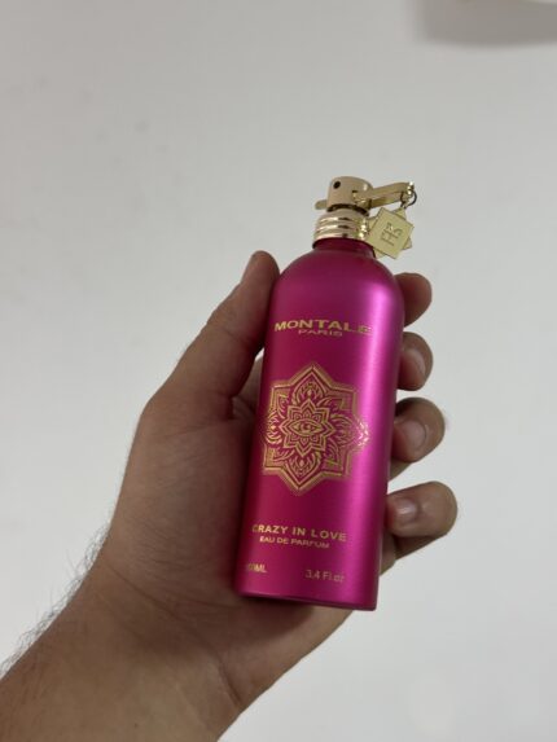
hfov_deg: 30.3
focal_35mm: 48
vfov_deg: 39.6
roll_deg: +5.2
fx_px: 1029
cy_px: 371
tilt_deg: -21.5
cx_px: 278
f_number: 1.78
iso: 100
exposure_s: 1/50
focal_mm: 6.76
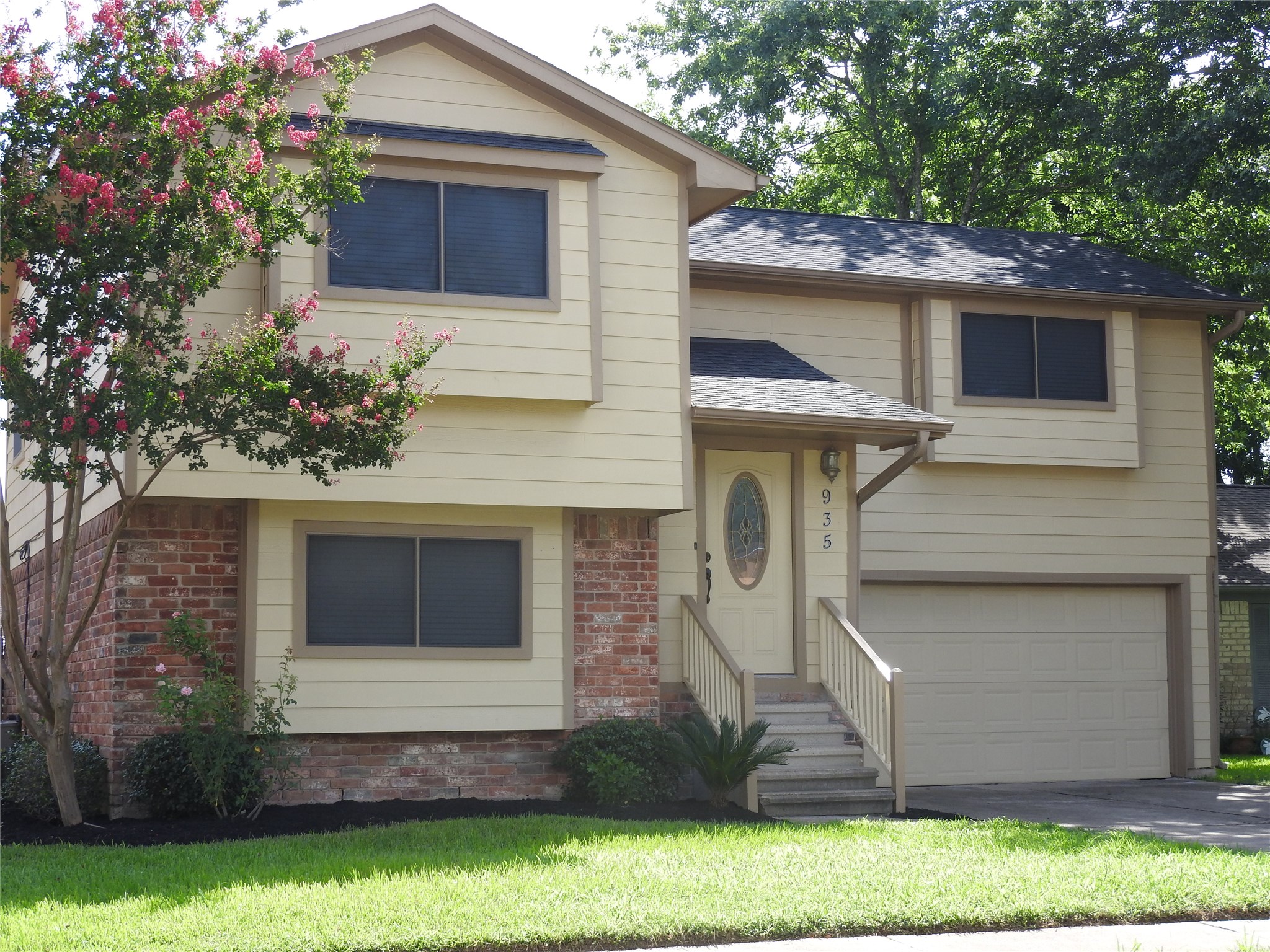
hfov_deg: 32.2
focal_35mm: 60
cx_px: 635
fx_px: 2201
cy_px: 476
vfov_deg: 24.4
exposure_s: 1/250
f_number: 4.2
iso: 100
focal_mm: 10.7
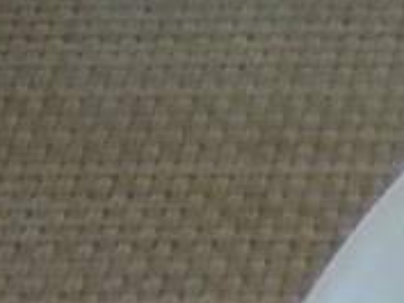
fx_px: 2616
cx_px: 1269
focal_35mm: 224
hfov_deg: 7.6
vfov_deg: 6.1
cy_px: 895
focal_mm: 5.9
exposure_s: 1/60
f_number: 4
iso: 800
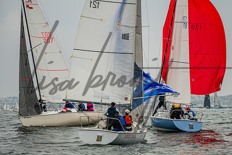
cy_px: 98
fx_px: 1122
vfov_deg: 7.9
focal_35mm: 174
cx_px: 134
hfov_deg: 11.8
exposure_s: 1/4000
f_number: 4.8
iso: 220
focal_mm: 135
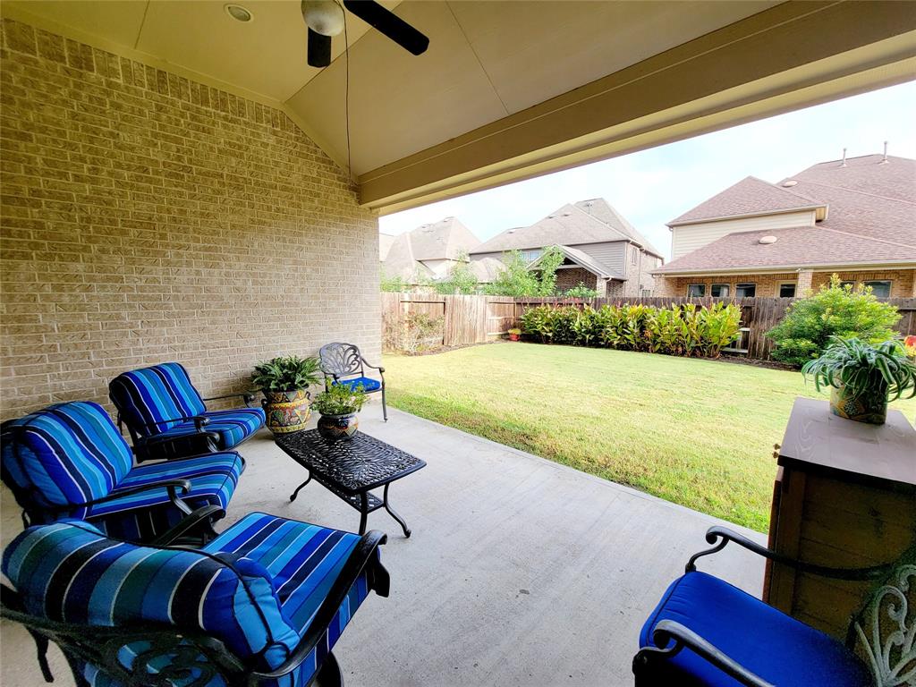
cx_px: 458
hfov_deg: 106.2
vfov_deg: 89.9
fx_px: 344
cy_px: 344
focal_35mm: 13
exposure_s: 1/250
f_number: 2.2
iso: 50
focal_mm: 2.2
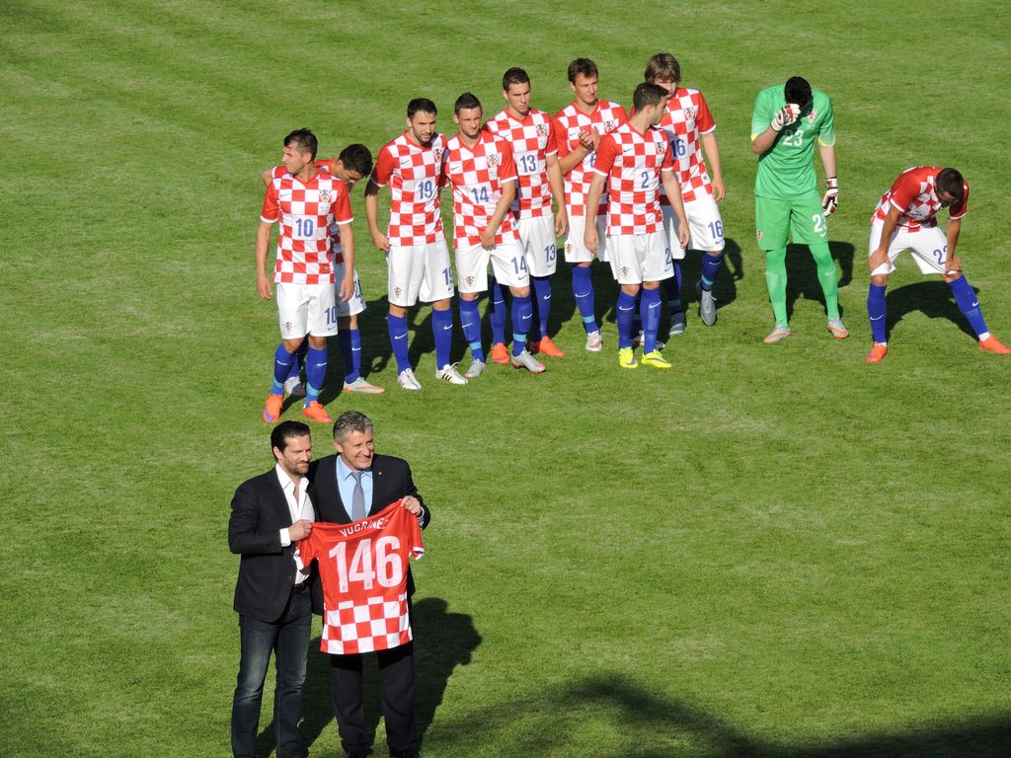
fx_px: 8032
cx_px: 506
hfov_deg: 7.2
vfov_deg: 5.4
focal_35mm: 275
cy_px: 379
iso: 100
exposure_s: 1/640
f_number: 4.7
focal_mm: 49.1
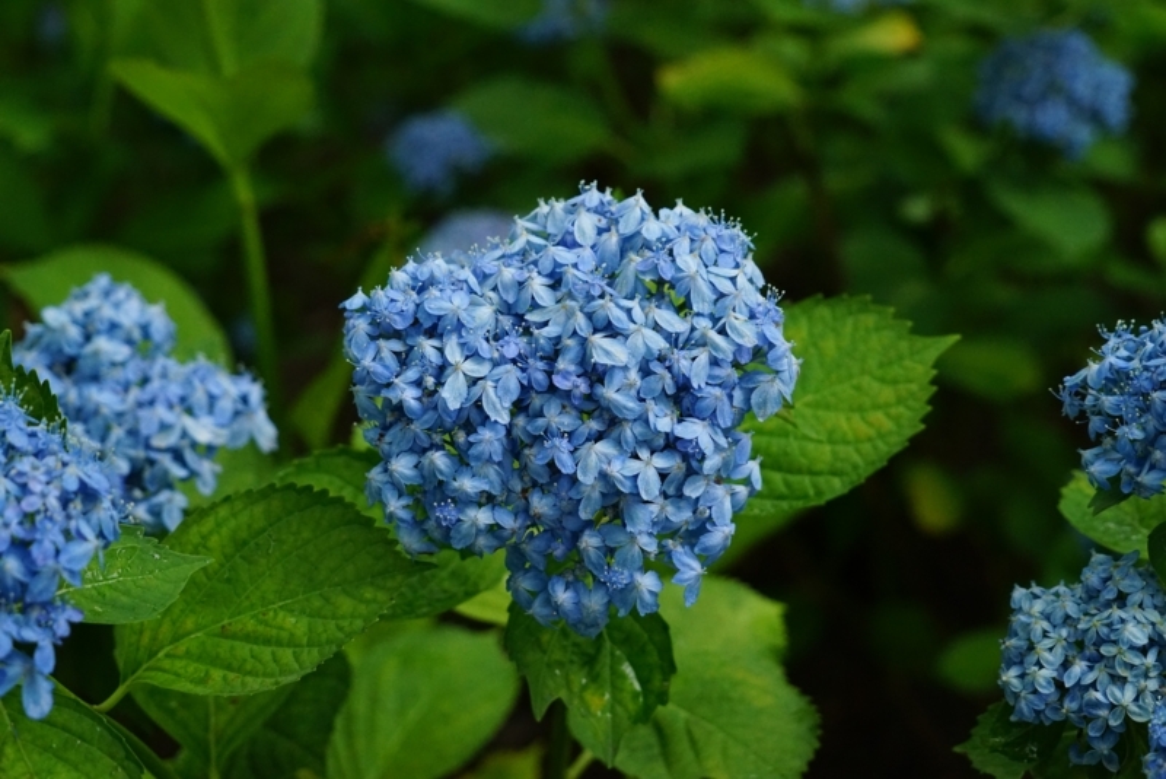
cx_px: 583
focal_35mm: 92
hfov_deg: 22.1
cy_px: 390
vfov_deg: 14.9
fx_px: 2981
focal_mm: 92
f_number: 5.6
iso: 4000
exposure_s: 1/640
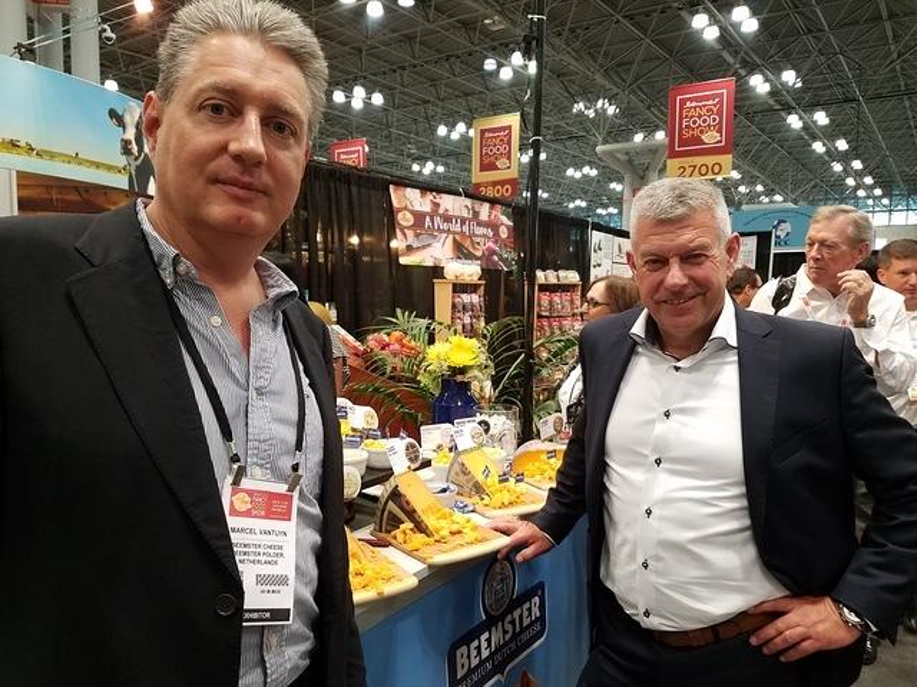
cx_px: 458
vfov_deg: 53.1
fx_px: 689
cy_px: 344
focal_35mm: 26
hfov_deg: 67.3
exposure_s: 1/30
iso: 160
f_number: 1.7
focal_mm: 4.2
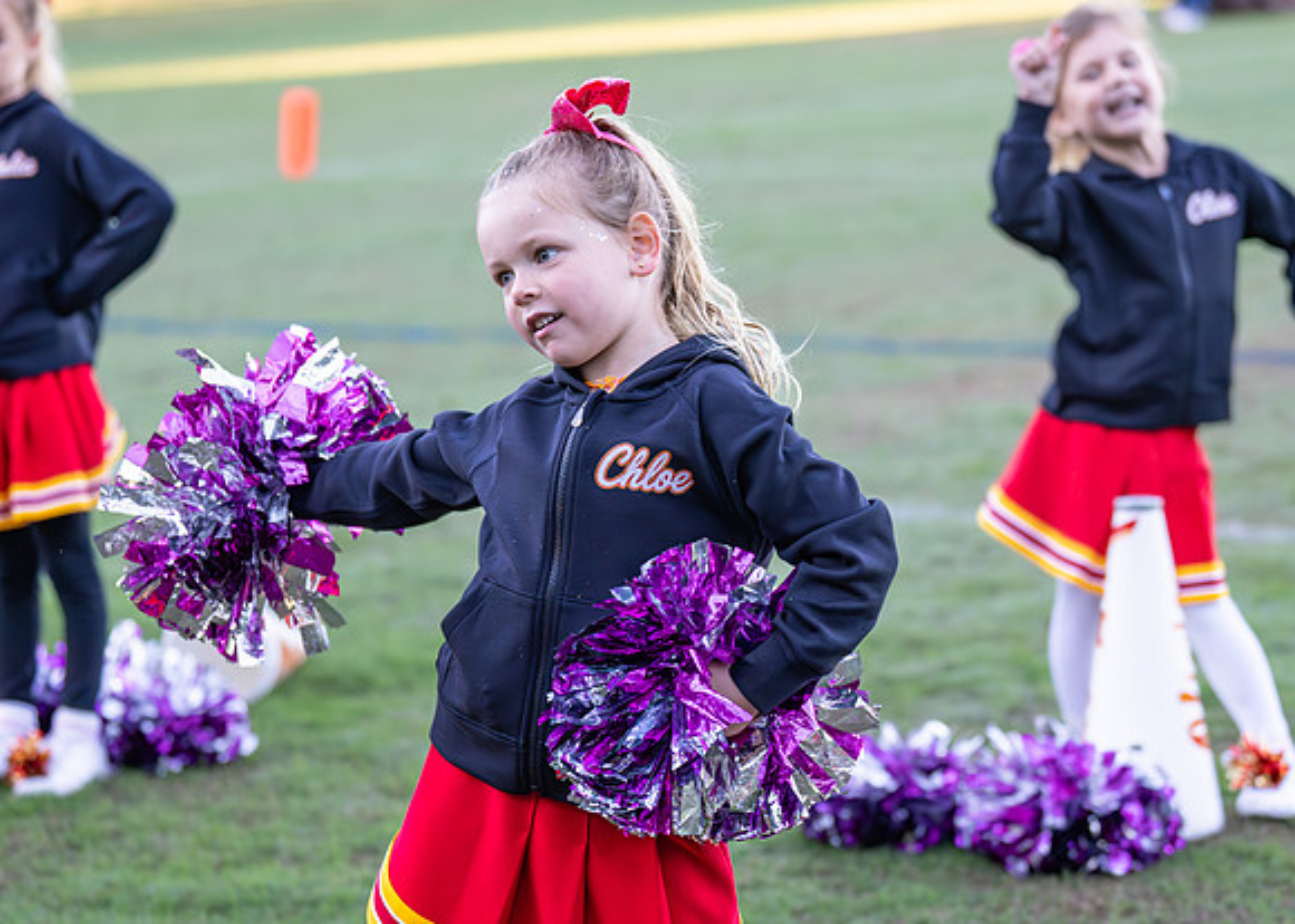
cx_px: 669
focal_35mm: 107
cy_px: 525
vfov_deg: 13.4
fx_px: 3945
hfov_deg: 18.6
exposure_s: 1/1600
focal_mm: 70
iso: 1600
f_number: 2.8
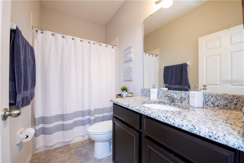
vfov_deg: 81.2
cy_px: 82
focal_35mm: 14
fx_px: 95
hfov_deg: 104.2
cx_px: 122
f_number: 10
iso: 400
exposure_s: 1/10
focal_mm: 14
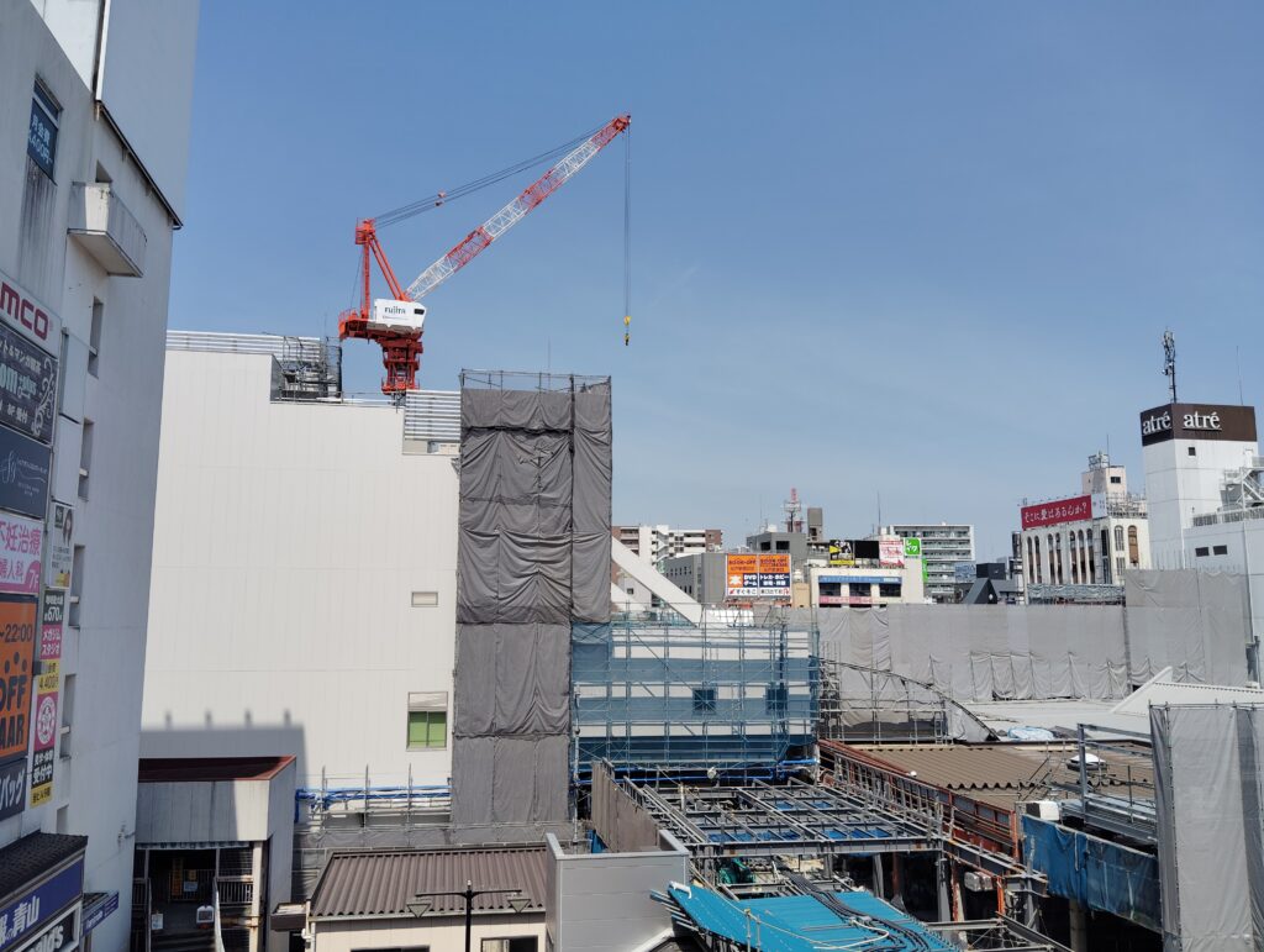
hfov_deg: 63.4
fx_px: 1024
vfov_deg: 49.9
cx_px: 632
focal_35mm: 28
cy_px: 476
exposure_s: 1/926
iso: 50
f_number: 1.8
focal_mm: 4.22
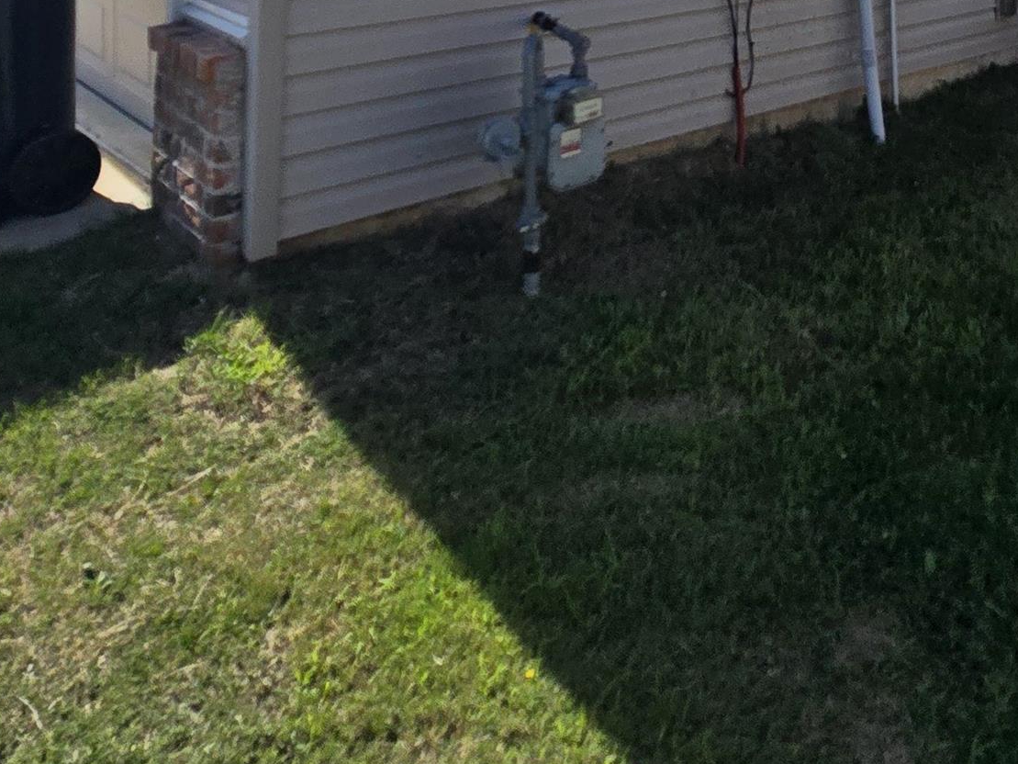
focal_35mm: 36
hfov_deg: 48.8
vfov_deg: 30.7
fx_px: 1059
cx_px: 795
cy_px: -242
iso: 50
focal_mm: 2.2
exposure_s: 1/3758
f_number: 2.2
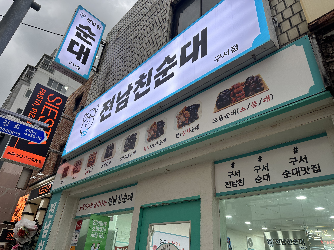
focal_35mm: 24
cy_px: 125
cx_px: 167
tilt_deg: +31.2
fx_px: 232
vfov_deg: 56.8
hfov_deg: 71.6
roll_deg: -3.8
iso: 50
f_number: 1.78
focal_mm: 6.86
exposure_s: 1/125
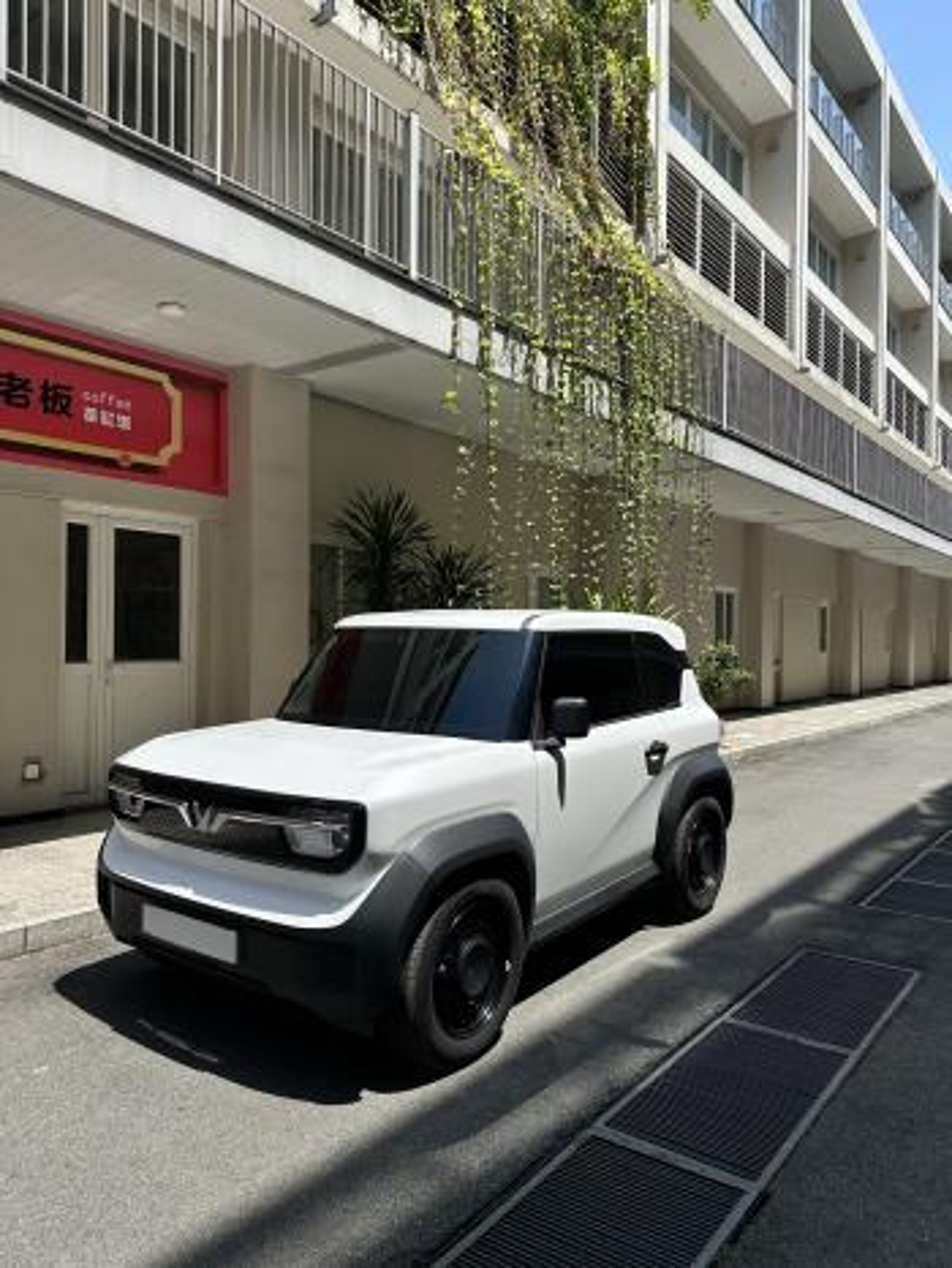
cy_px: 634
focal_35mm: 24
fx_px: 879
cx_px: 476
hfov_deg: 56.9
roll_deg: -1.7
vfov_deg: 71.6
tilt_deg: +0.2
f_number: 1.78
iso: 80
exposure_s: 1/4348
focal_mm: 6.86
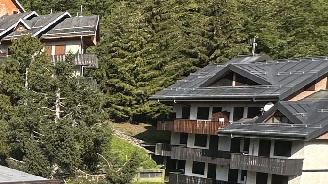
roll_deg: -0.4
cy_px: 145
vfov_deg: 21.2
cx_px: -208
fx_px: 487
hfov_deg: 24.6
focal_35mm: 56
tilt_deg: -5.0
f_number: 2.2
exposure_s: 1/1453
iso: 40
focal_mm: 2.22
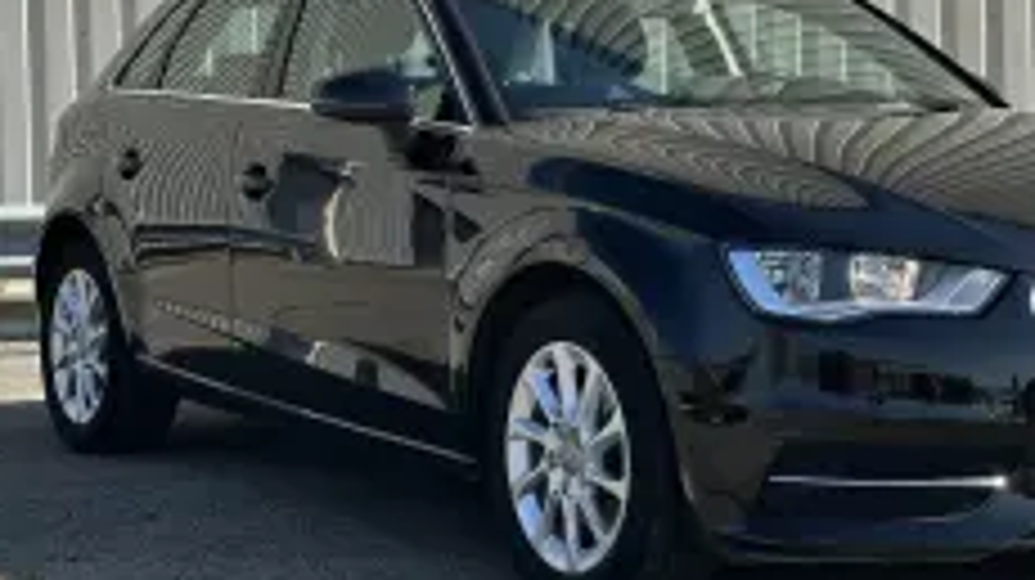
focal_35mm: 82
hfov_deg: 25.7
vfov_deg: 14.7
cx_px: 711
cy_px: 189
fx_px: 2249
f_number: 1.78
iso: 64
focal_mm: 6.86
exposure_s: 1/2160
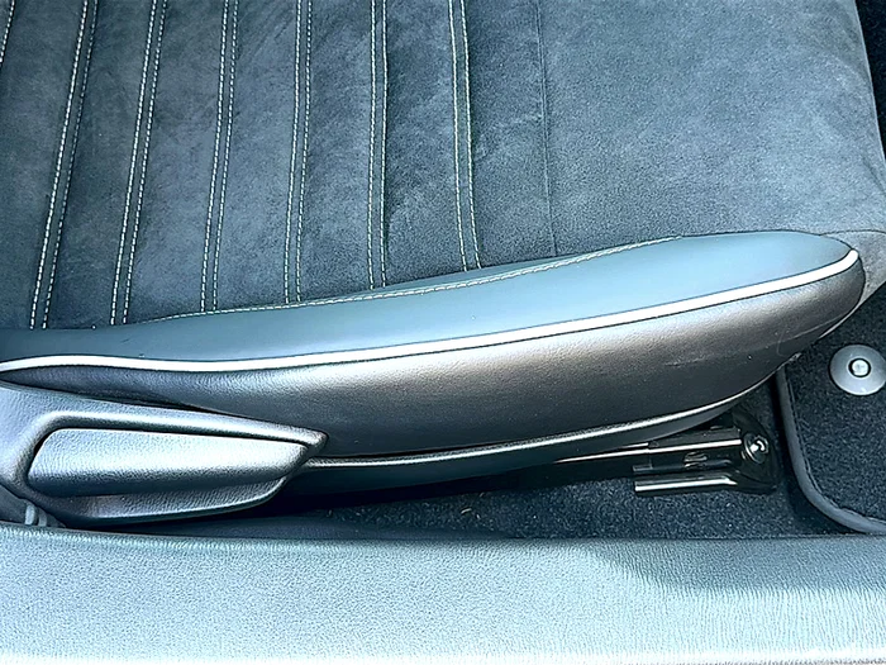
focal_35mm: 43
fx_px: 1101
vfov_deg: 33.6
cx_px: 443
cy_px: 332
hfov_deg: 43.9
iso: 64
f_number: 1.78
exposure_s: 1/72
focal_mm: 6.86
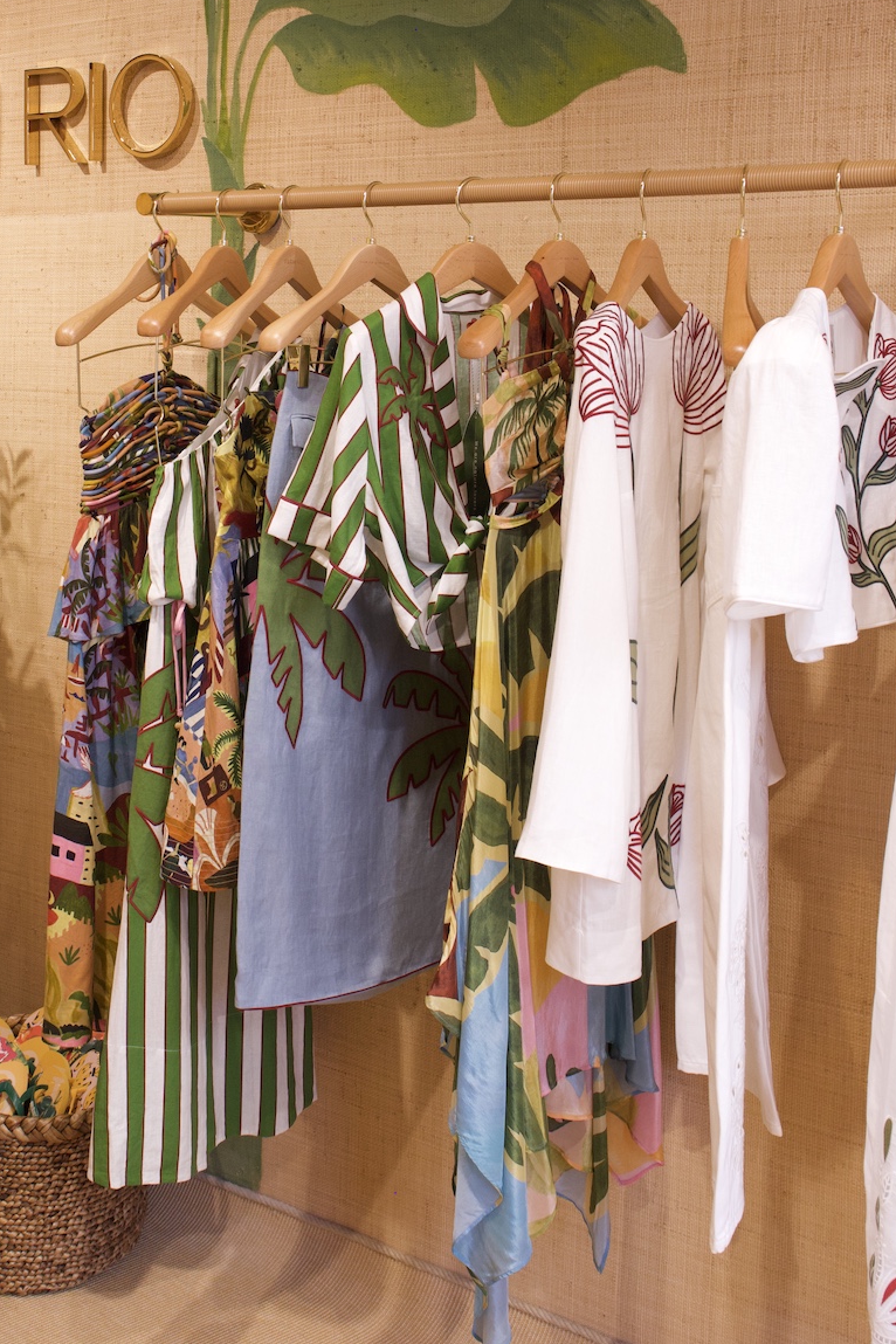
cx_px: 306
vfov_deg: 41.1
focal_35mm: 47
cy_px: 404
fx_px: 1755
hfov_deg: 28.5
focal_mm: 18.2
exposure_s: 1/125
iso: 800
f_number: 5
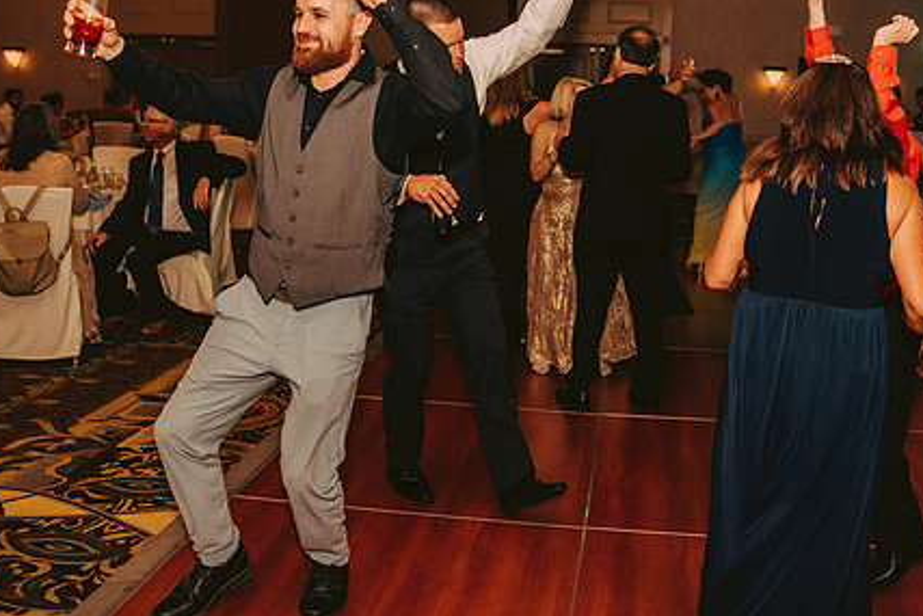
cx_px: 525
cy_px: 243
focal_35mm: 38
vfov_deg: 34.9
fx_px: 975
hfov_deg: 50.5
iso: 500
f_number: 2.8
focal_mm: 28
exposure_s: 1/60
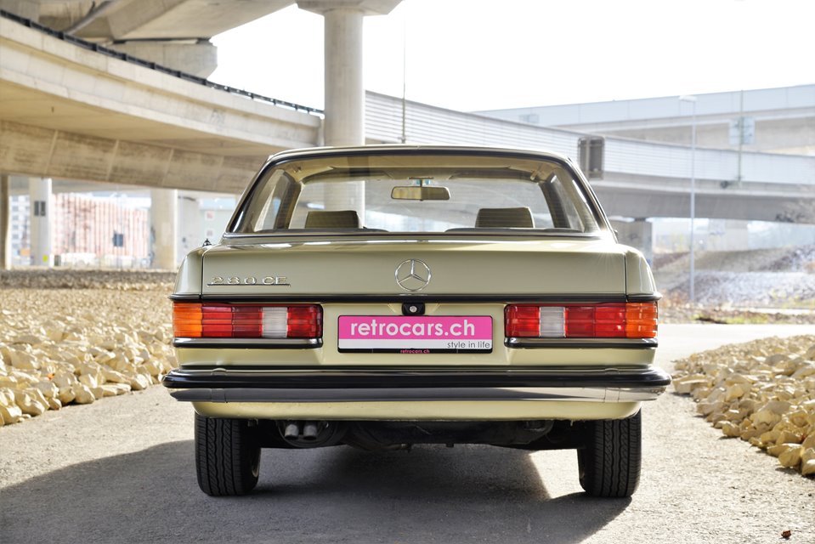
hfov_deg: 26.0
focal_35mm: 78
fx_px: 1766
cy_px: 272
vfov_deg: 17.5
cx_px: 408
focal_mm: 78
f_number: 8
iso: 200
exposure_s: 1/80
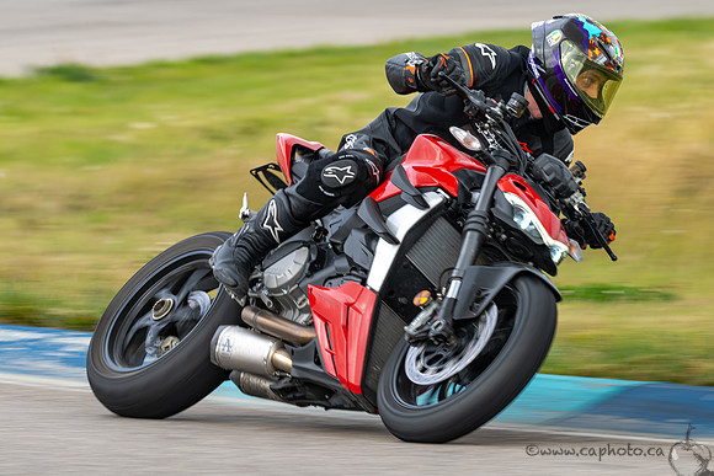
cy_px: 253
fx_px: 10054
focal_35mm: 507
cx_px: 273
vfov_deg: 2.7
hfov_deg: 4.1
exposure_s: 1/160
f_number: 11
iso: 400
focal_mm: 410
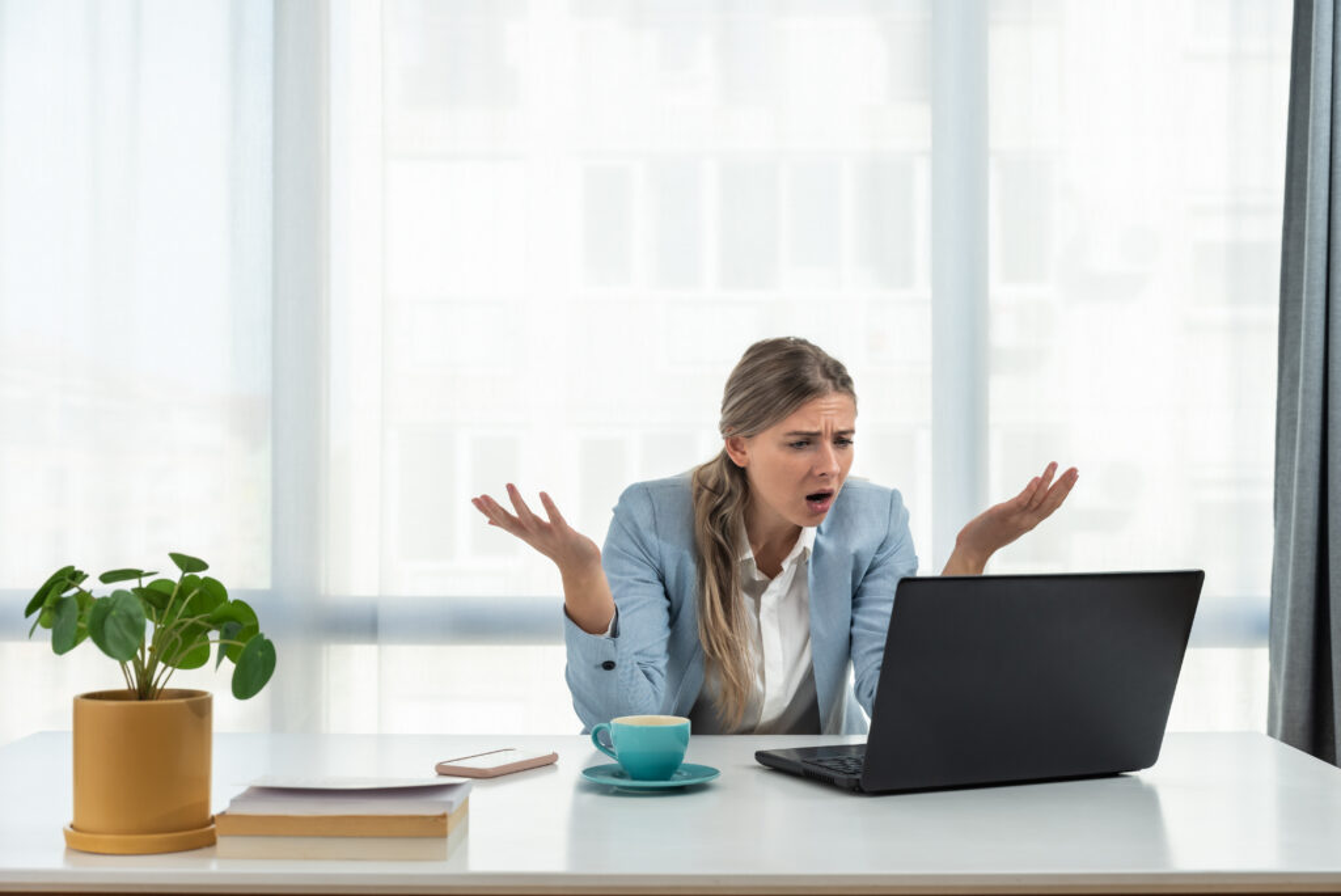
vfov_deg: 26.0
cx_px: 670
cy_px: 448
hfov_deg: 38.2
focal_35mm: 52
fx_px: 1938
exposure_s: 1/125
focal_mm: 52
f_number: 5.6
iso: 160
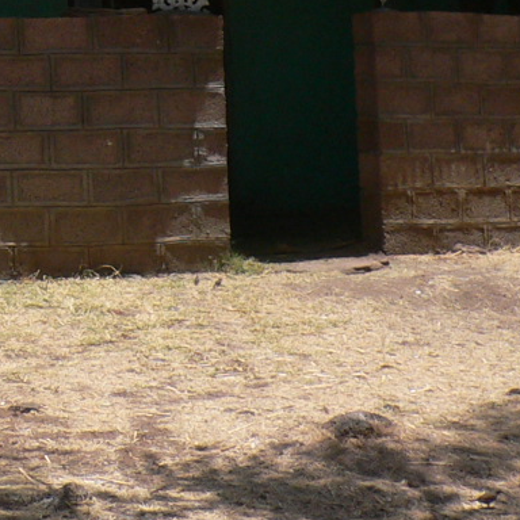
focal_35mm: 129
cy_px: -168
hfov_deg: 12.9
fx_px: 2192
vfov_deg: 13.0
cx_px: -242
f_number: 5.6
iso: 80
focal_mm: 5.8
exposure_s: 1/320
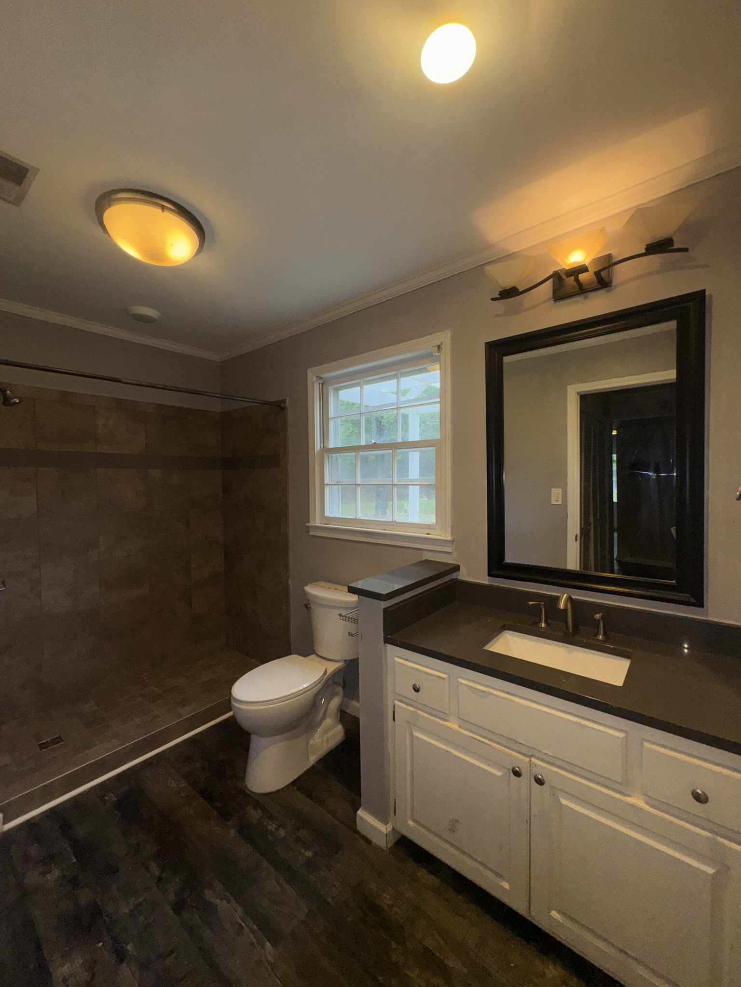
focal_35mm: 14
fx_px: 400
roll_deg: +0.7
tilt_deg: -1.4
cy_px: 494
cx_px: 370
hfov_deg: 85.7
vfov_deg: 102.1
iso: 50
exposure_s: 1/122
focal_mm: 2.22
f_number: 2.2
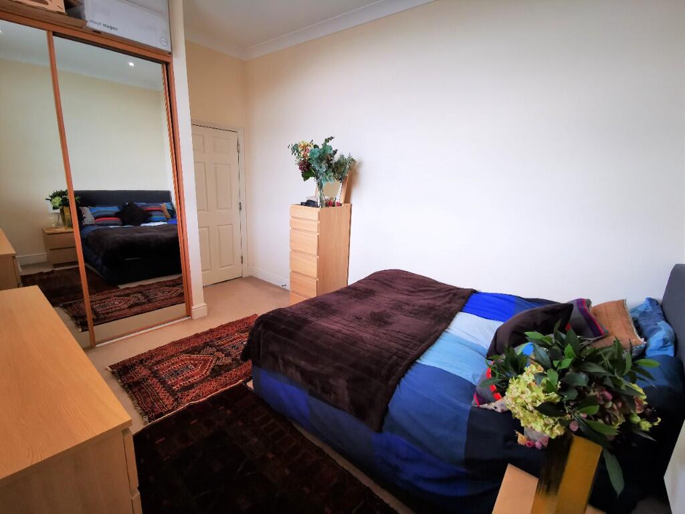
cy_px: 257
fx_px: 317
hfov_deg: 94.5
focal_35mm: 16
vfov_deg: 78.1
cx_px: 342
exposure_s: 1/50
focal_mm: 2.35
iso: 160
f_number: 2.2
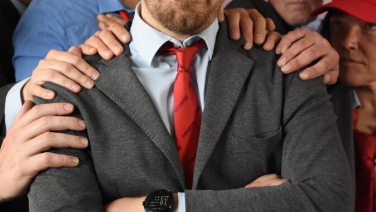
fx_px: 808
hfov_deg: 26.2
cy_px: 84
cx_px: 187
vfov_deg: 14.9
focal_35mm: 81
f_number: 4.2
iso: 2000
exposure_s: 1/250
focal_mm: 34
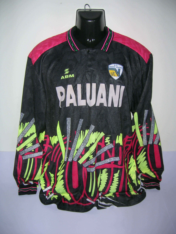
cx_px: 88
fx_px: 230
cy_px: 117
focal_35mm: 34
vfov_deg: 54.0
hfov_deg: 41.8
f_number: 2.9
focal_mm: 5.7
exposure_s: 1/60.1
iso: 50
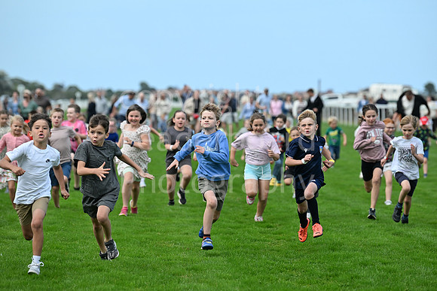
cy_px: 146
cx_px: 218
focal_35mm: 185
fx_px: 2246
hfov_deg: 11.1
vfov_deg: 7.4
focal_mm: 185
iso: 800
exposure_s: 1/4000
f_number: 4.5
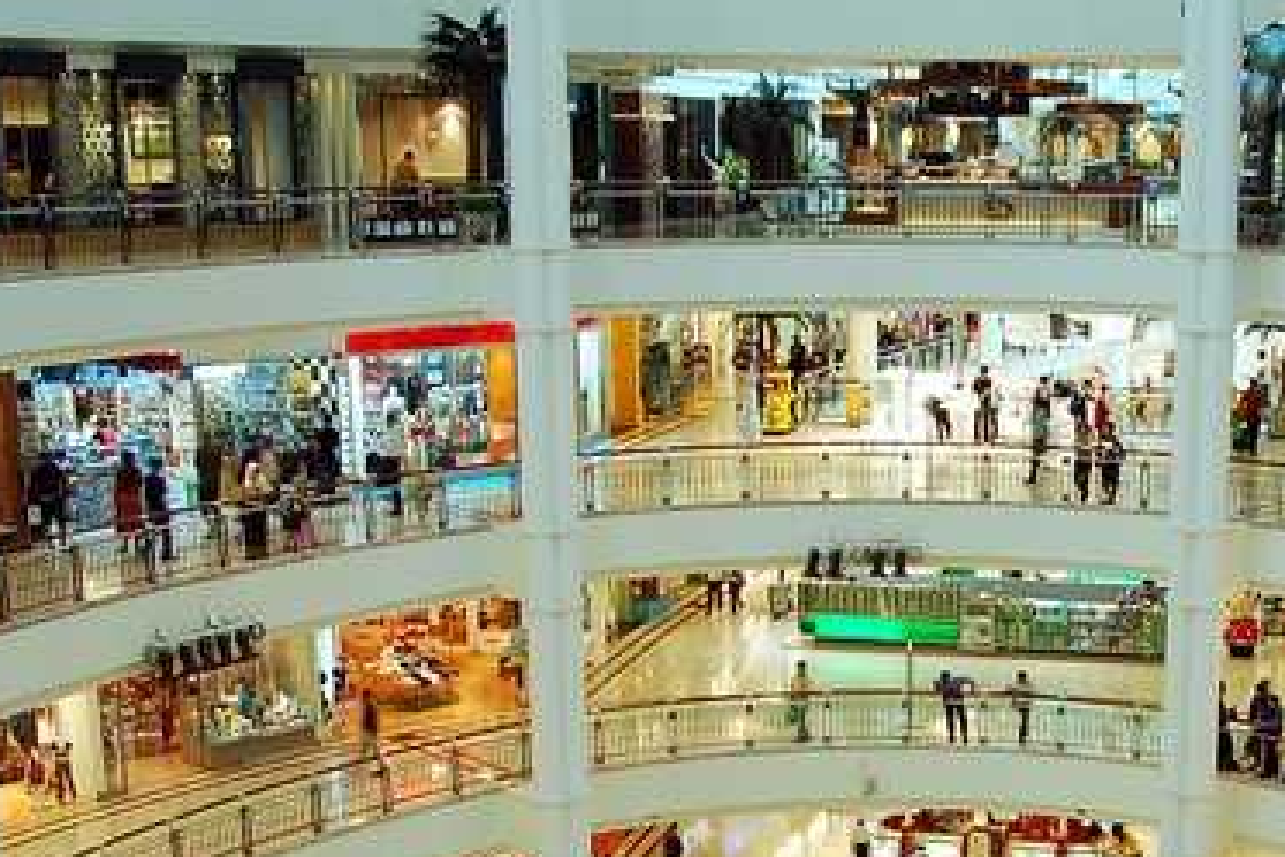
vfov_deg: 22.9
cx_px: 957
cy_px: 743
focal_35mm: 58
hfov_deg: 33.8
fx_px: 2070
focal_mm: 18
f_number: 5.6
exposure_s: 1/6
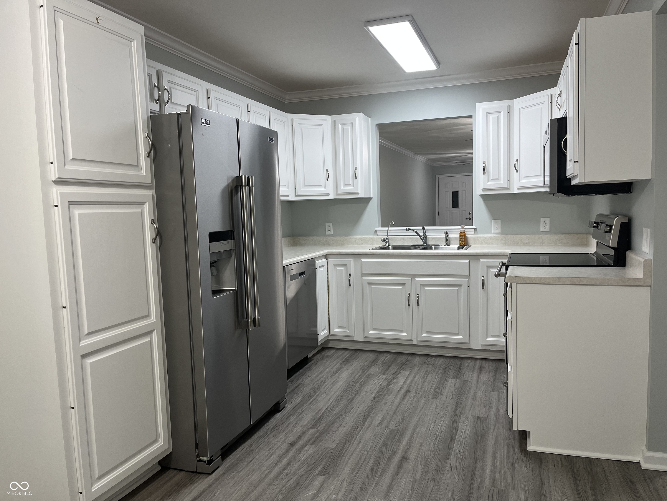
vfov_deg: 53.1
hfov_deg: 67.3
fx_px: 501
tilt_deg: -5.4
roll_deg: +2.0
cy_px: 250
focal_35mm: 26
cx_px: 334
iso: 100
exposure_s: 1/120
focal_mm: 5.1
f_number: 1.6
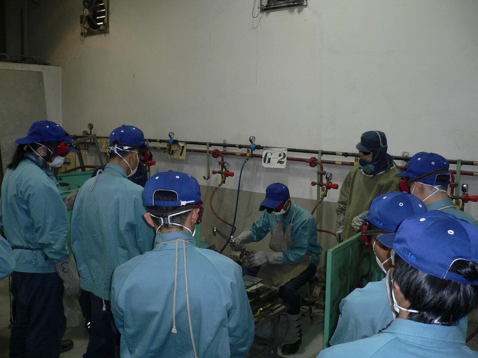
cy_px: 179
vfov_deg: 40.7
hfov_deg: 52.6
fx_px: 483
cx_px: 239
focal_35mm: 35
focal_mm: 5.8
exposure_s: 1/60
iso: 100
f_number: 2.8
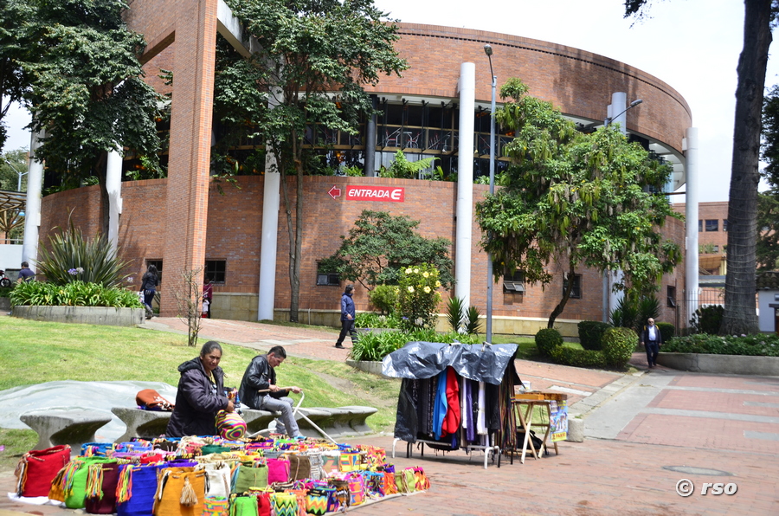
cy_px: 258
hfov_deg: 49.6
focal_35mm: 39
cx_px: 390
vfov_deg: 34.1
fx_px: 842
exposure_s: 1/250
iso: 320
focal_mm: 26
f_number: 8
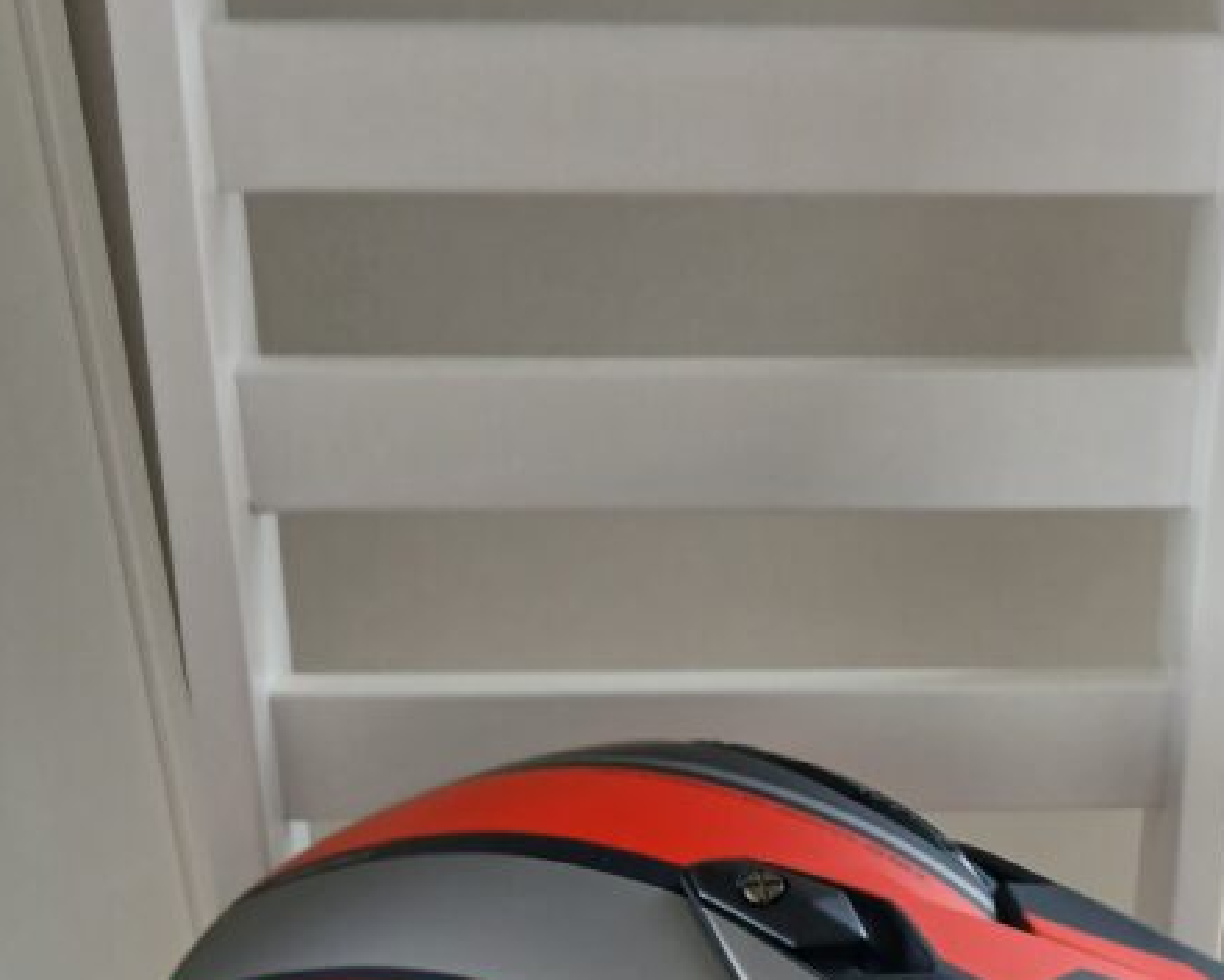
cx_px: 880
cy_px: 775
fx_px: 1667
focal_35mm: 46
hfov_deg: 39.5
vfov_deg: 31.9
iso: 80
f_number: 1.8
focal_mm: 3.98
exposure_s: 1/50
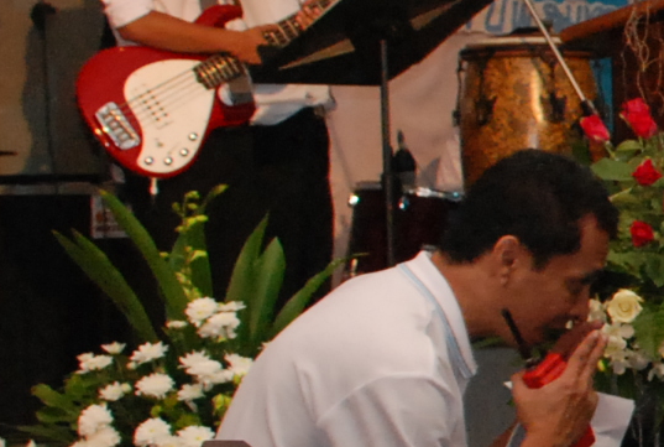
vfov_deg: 7.1
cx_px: 1552
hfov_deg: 9.5
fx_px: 3587
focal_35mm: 194
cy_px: 328
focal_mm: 24
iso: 1000
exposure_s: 1/125
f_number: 5.6
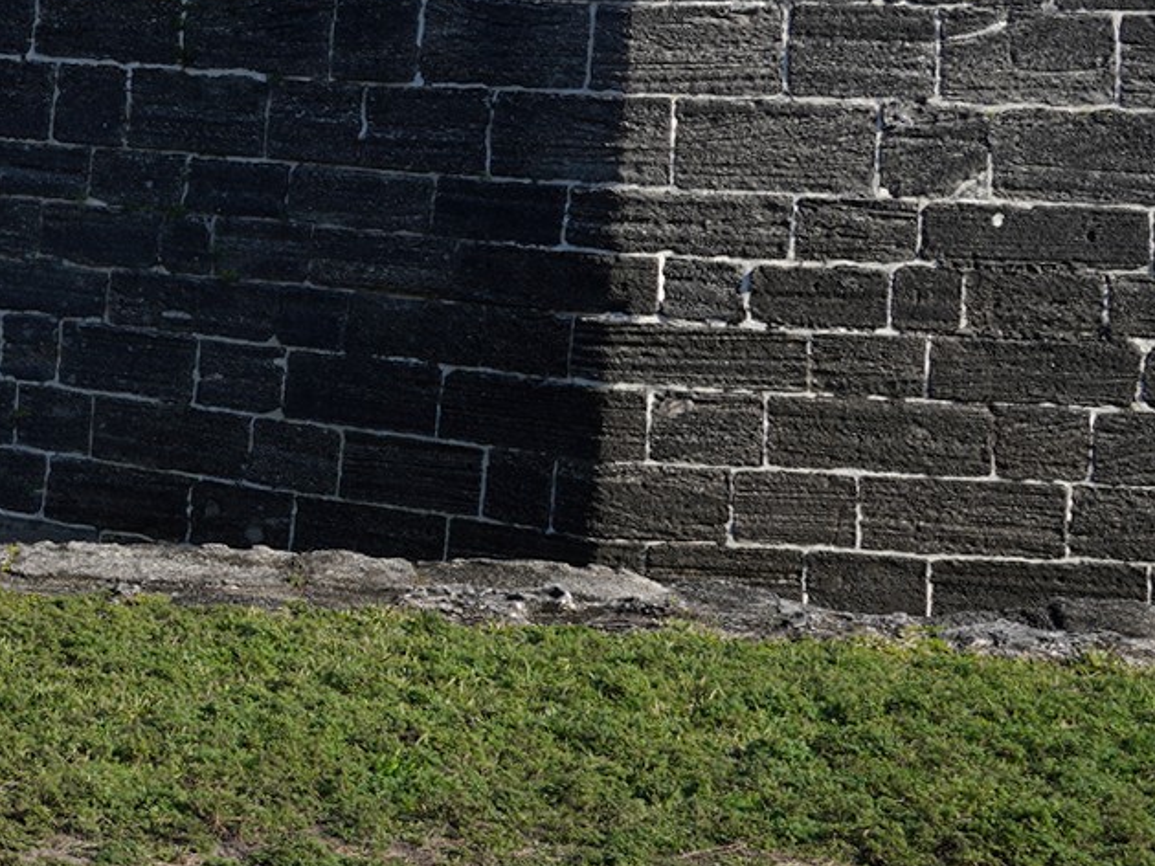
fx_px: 3571
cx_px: -637
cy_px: 114
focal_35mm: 107
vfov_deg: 13.7
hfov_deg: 16.5
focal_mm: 35
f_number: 14
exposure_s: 1/100
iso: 100
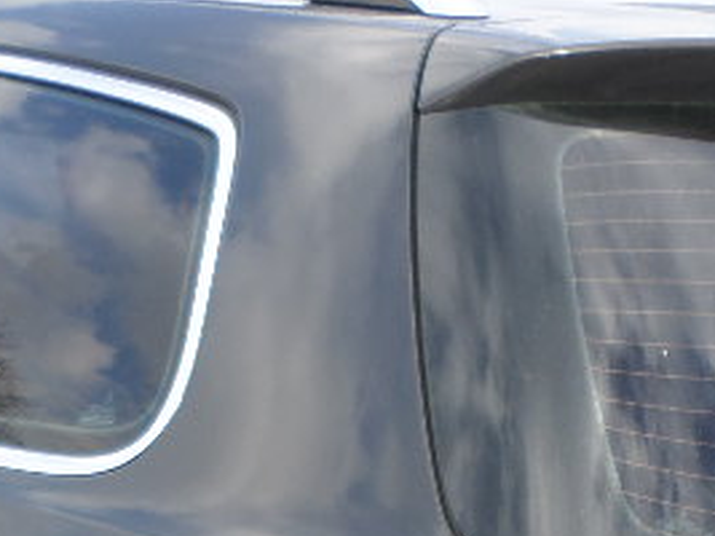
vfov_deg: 14.5
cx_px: 262
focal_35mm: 96
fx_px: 1982
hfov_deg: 20.4
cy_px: 766
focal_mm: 4.5
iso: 80
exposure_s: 1/350
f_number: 2.5
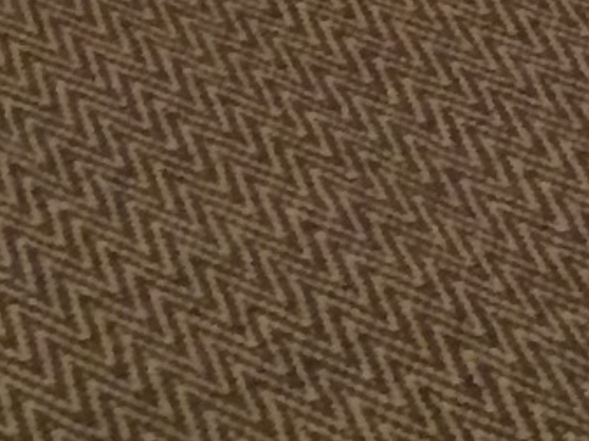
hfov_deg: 8.3
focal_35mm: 223
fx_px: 3794
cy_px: -1093
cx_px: 1306
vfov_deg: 6.0
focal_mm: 4.12
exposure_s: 1/30
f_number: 2.2
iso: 160
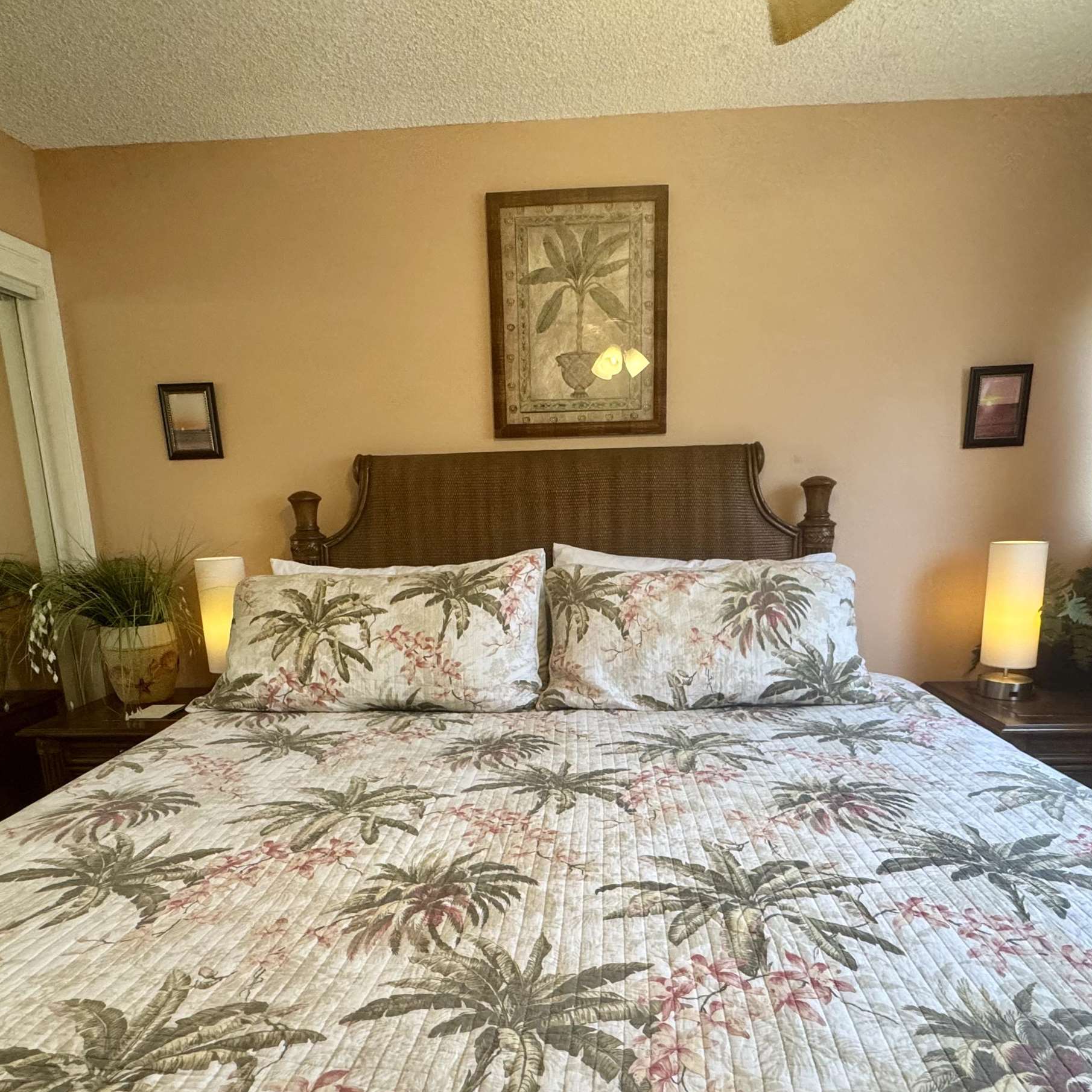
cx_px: 550
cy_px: 664
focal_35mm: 21
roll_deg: +1.2
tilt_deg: -13.4
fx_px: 749
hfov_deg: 72.1
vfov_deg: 71.3
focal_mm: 2.22
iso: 320
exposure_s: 1/120
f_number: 2.2
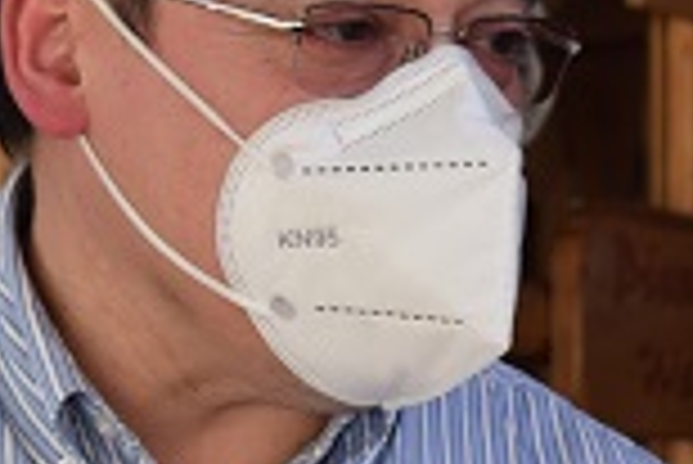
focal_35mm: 234
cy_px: 482
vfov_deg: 5.9
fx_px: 4509
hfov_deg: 8.8
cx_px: 212
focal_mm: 40
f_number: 6.3
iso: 400
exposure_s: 1/160
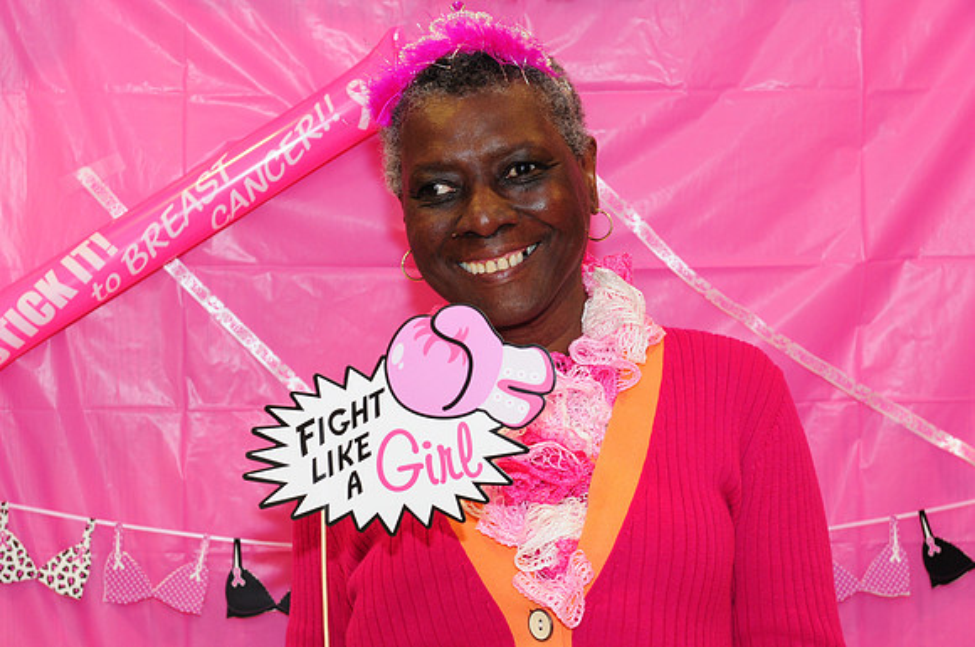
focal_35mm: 93
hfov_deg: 21.9
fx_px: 2515
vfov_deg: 14.7
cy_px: 324
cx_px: 488
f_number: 5.6
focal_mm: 62
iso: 640
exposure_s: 1/60
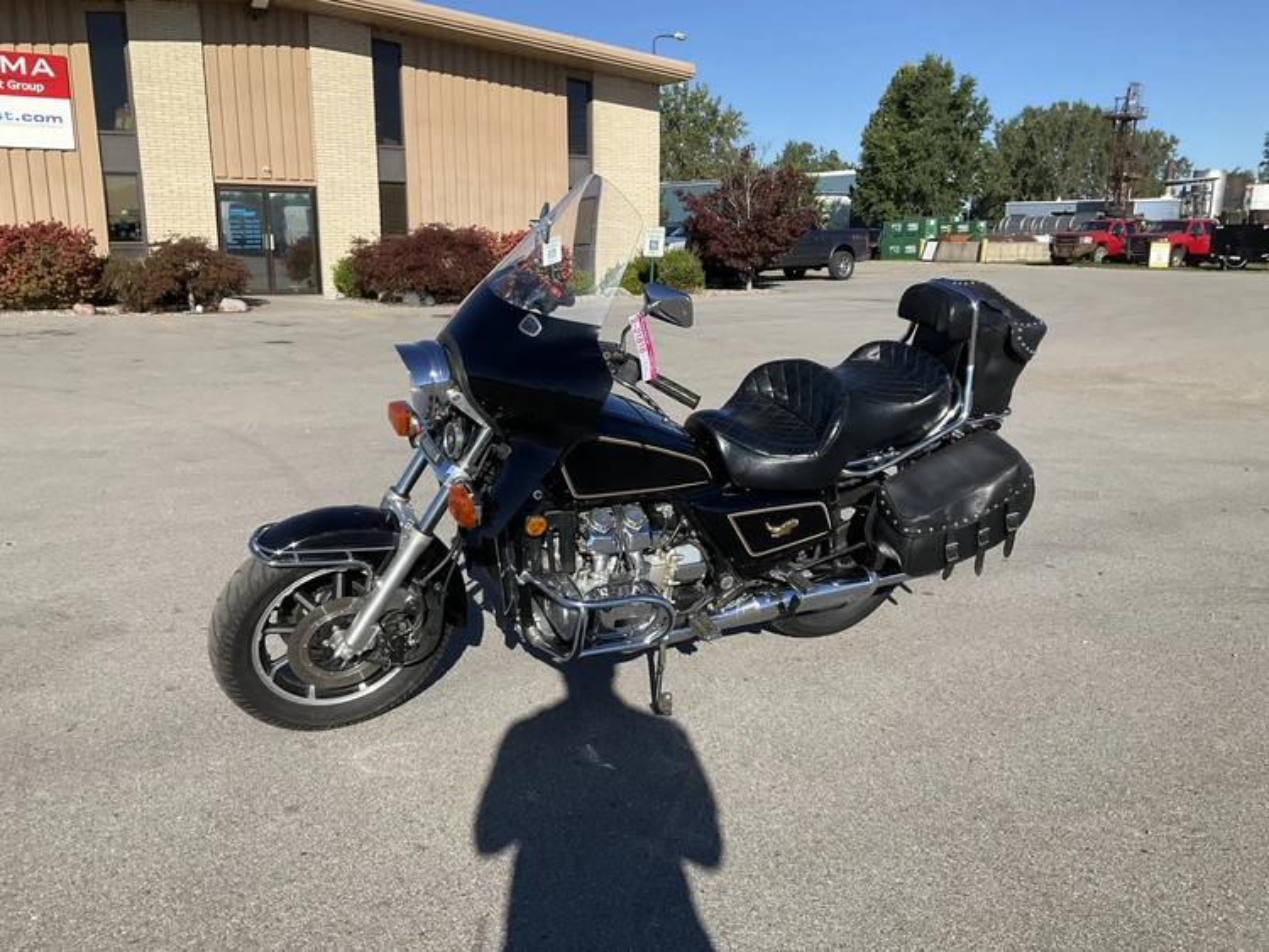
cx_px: 634
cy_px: 476
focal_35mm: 29
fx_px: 1063
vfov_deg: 48.3
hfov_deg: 61.6
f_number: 1.8
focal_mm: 3
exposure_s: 1/2227
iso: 25
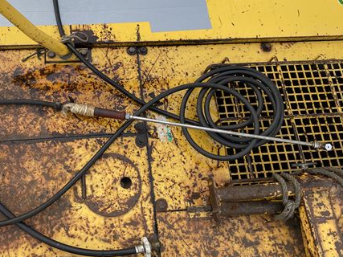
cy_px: 78
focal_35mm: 39
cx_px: 123
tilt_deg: -65.5
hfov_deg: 47.3
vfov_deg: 36.3
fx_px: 386
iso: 32
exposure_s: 1/398
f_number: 1.8
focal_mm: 4.25
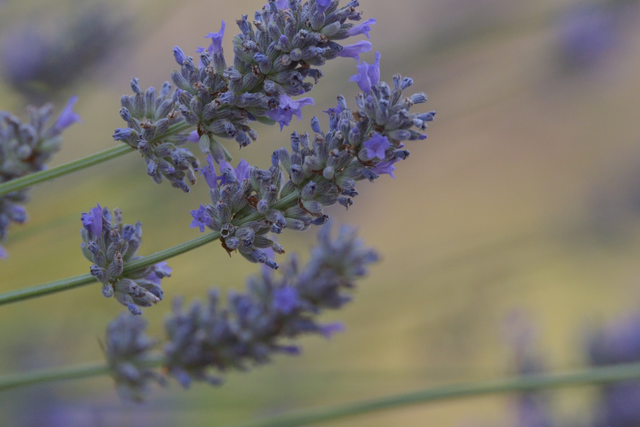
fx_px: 15895
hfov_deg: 2.3
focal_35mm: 894
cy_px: 165
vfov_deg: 1.5
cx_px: 173
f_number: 8
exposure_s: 1/2000
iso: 2500
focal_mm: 600
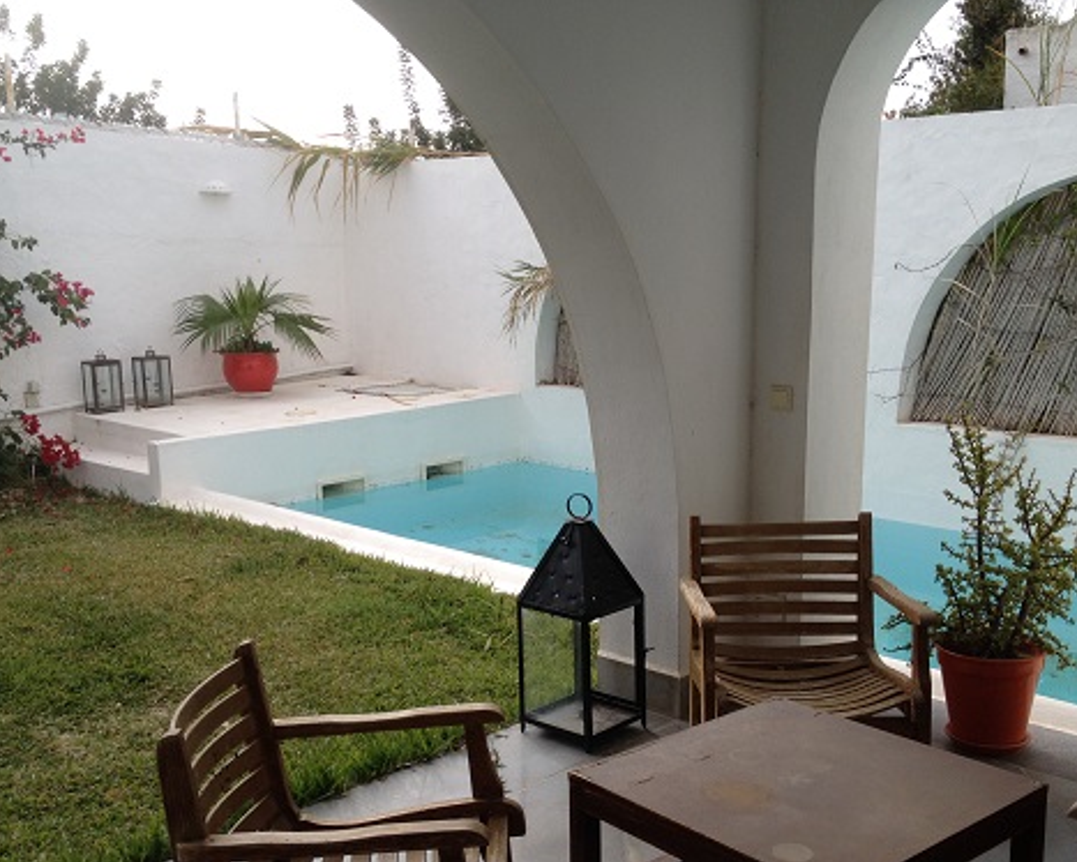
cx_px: 514
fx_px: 1371
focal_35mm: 43
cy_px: 504
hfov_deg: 42.9
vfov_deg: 34.8
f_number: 2.4
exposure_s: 1/708
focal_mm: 4.28
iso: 50
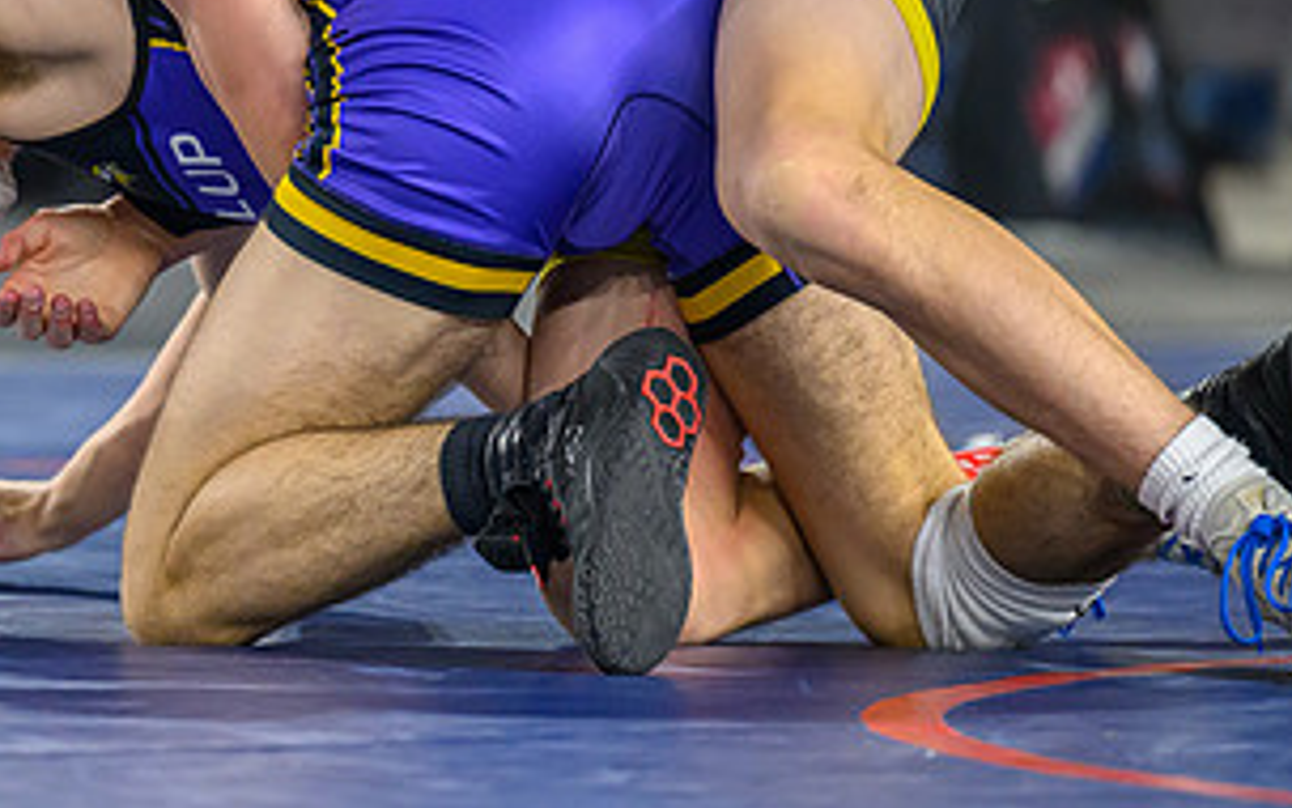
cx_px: 99
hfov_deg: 4.2
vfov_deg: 2.6
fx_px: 17606
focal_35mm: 500
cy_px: 97
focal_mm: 200
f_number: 2.8
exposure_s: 1/800
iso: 2500
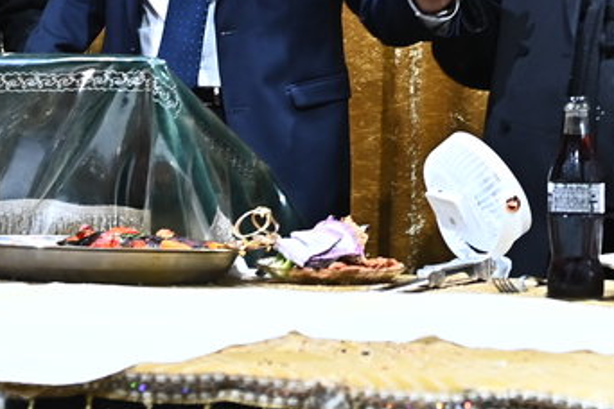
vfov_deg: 10.1
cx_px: 548
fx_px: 2234
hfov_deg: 15.5
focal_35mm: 131
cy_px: -231
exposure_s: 1/160
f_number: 4
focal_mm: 32
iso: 1250
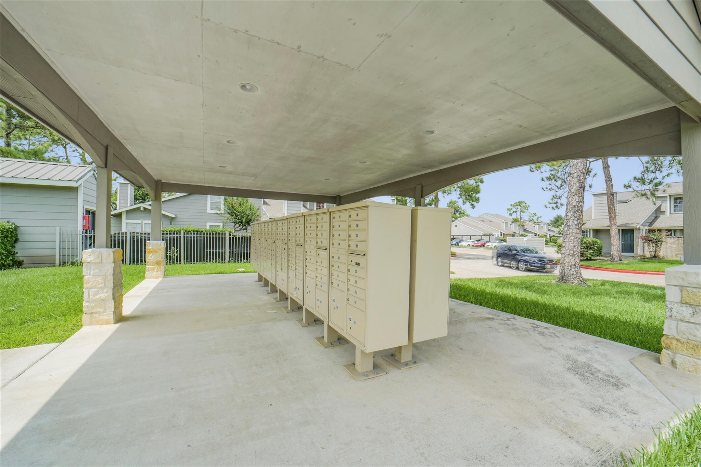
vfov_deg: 81.2
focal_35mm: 14
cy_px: 234
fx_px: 273
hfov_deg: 104.2
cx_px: 350
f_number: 11
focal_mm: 14
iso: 500
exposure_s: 1/800
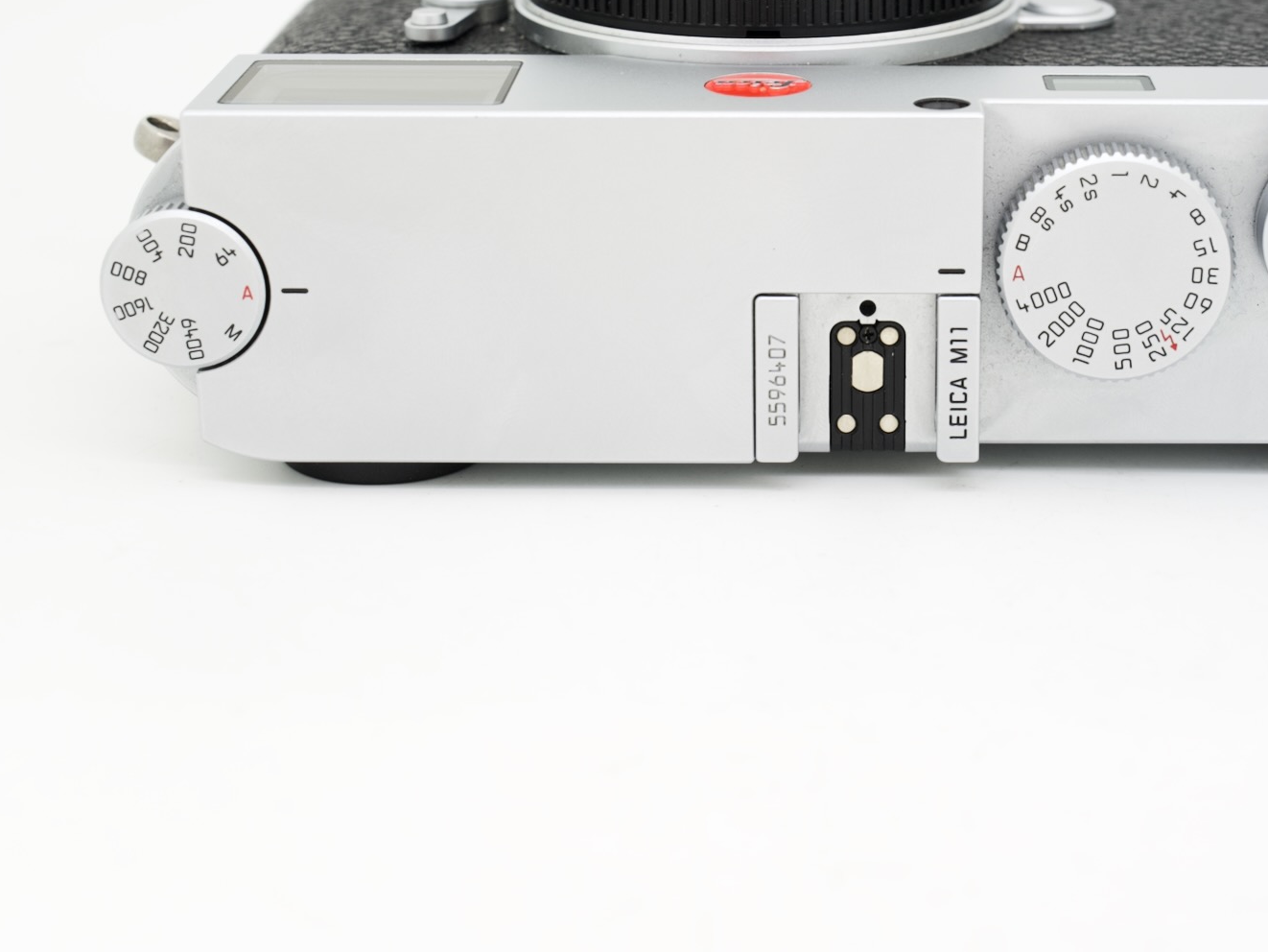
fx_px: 2748
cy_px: 233
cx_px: 864
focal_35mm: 75
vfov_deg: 19.5
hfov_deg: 25.8
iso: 800
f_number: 9
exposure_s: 1/80
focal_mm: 43
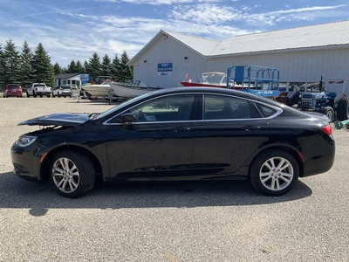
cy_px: 131
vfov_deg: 48.2
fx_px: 292
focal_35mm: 29
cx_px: 174
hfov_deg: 61.7
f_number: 1.8
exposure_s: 1/1534
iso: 25
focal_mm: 3
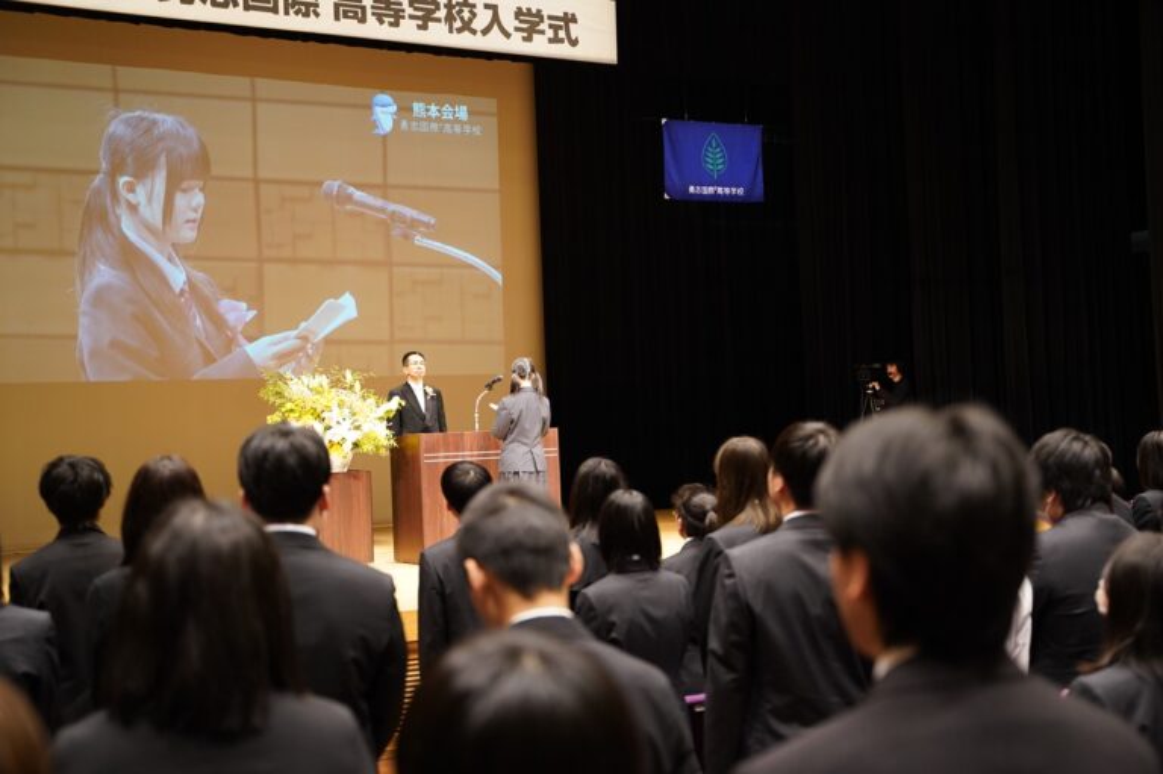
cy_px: 387
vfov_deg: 28.6
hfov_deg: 41.9
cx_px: 582
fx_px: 1517
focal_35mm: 47
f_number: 2.8
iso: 3200
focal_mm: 47
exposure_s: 1/160
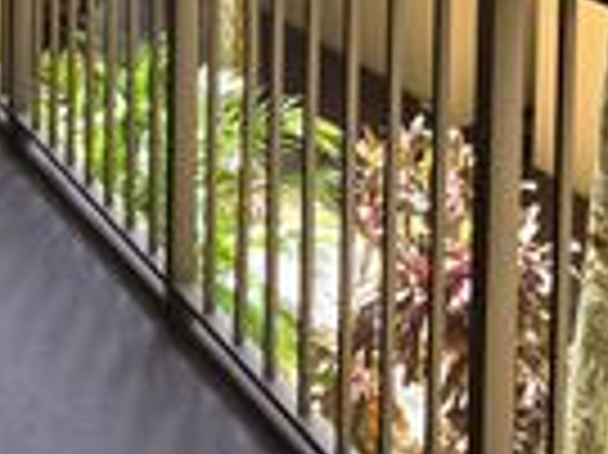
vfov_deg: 15.6
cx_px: 766
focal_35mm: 85
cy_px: -281
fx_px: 1492
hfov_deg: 21.1
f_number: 1.8
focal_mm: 5.4
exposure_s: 1/120
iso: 25
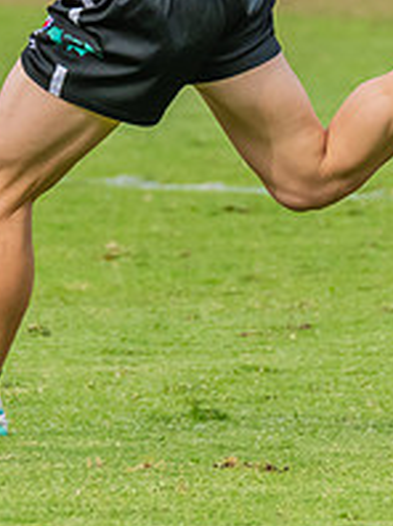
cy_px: -49
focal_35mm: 1384
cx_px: 193
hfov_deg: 1.1
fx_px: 20996
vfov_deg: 1.4
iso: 800
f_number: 7.1
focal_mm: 310
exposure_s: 1/1600
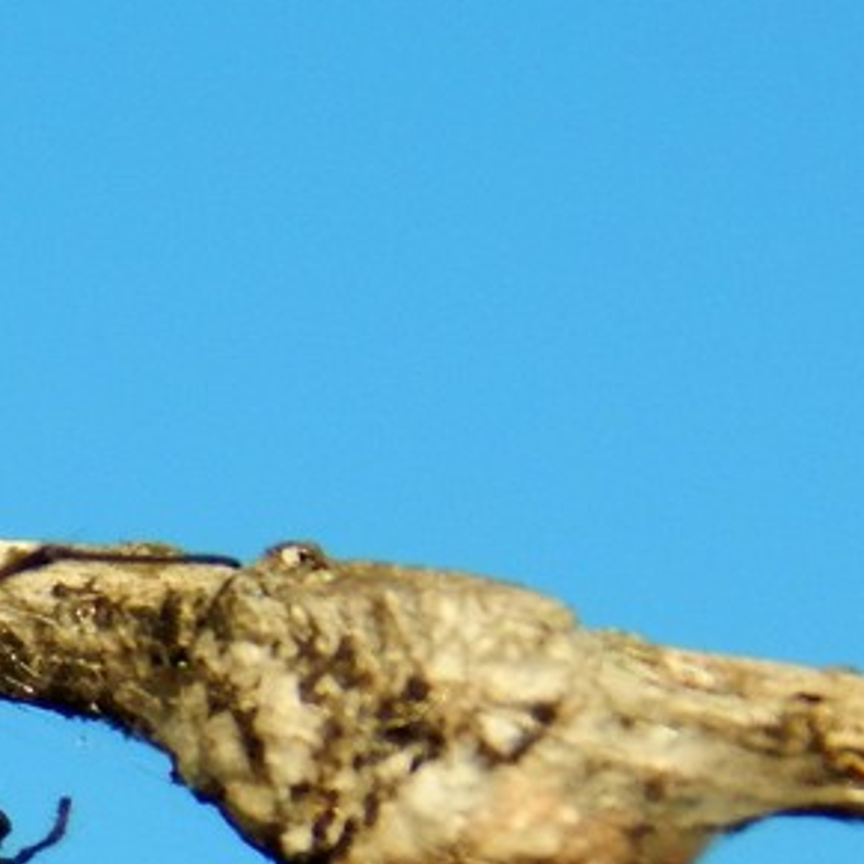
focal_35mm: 339
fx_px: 9573
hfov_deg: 5.2
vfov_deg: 5.2
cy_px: 929
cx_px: 1
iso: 125
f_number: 4.8
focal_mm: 23.4
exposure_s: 1/640
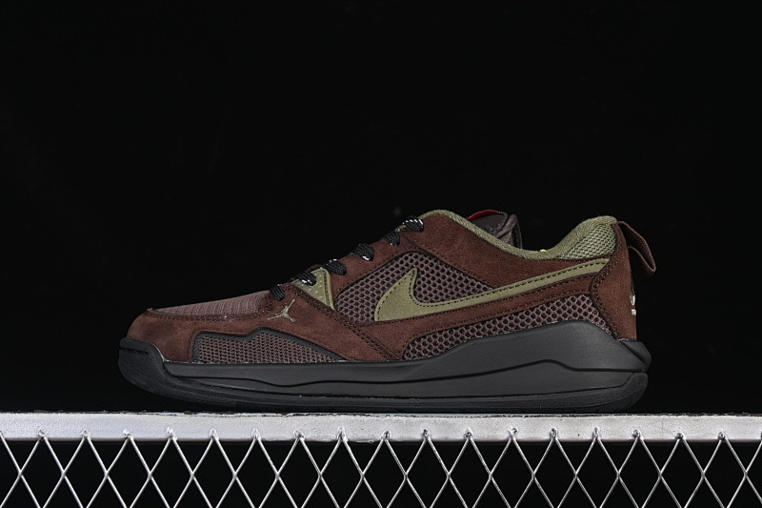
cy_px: 254
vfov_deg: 18.2
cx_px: 381
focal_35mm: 75
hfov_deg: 27.0
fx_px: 1587
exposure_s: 1/60
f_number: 6.3
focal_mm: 50
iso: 160
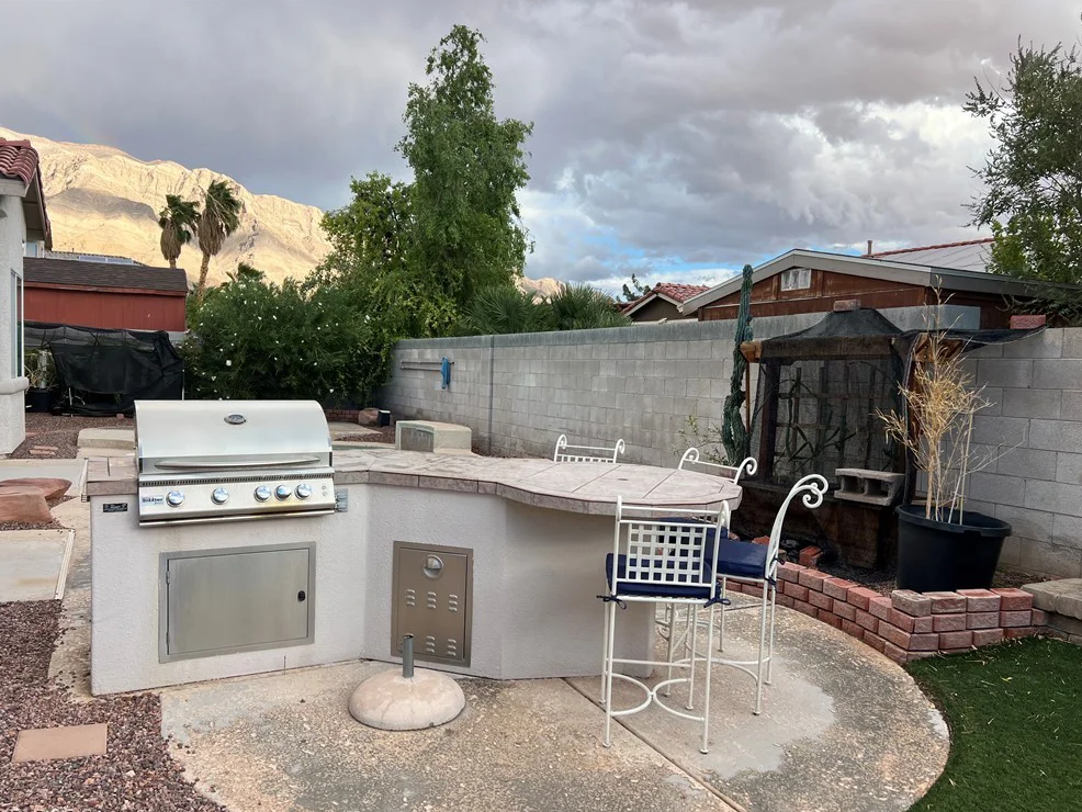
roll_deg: -1.1
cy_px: 415
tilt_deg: -4.3
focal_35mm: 27
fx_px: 844
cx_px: 536
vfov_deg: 51.4
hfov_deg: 65.3
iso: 50
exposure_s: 1/2208
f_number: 1.5
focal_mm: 5.7
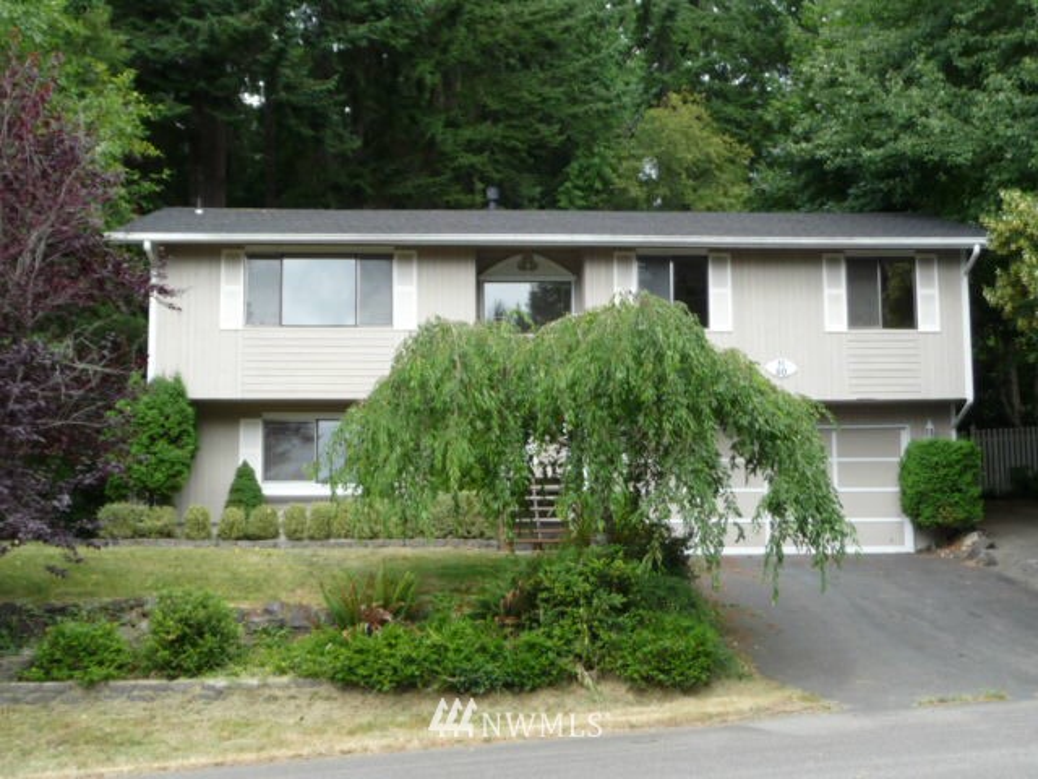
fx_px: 1439
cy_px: 390
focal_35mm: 48
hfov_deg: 39.7
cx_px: 519
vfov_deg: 30.3
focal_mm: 5
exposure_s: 1/200
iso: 100
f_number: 3.4
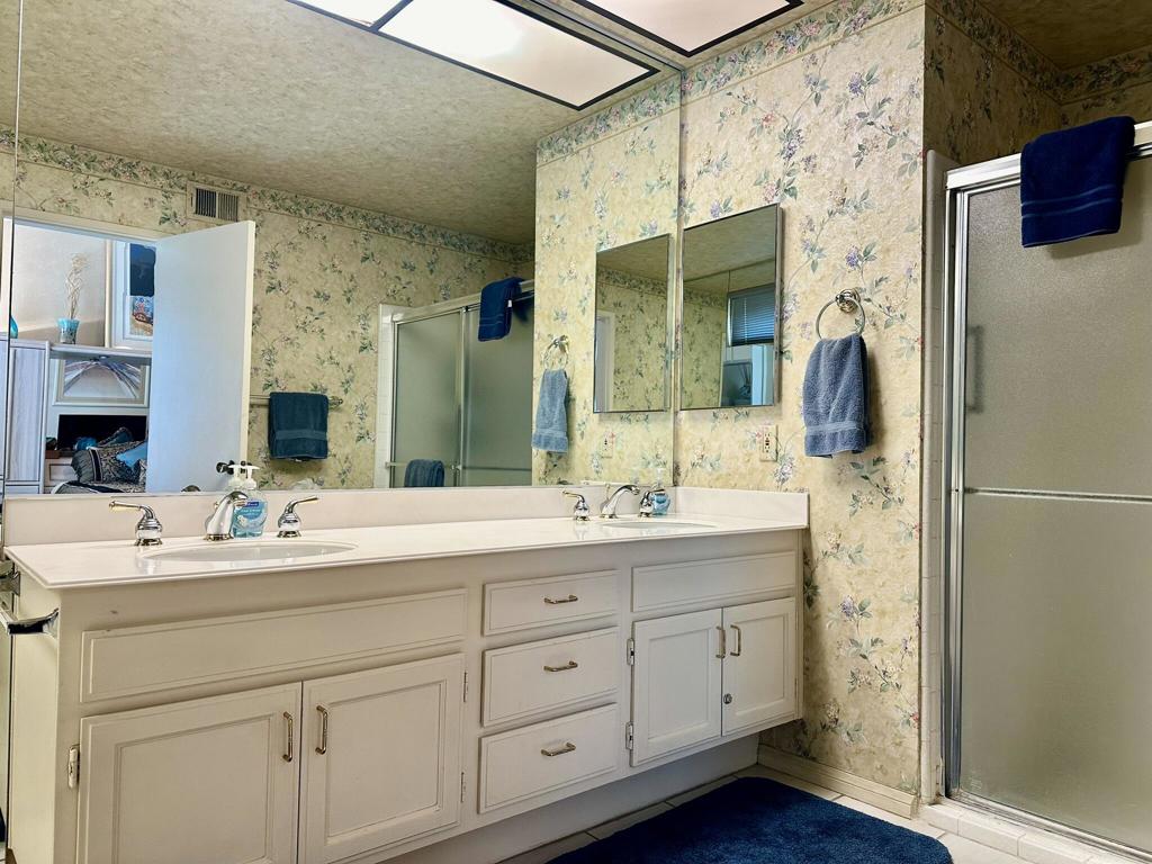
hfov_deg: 71.6
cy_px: 432
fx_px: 799
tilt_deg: +1.2
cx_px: 576
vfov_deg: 56.8
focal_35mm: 24
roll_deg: -1.3
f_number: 1.78
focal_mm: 6.86
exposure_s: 1/60
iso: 160
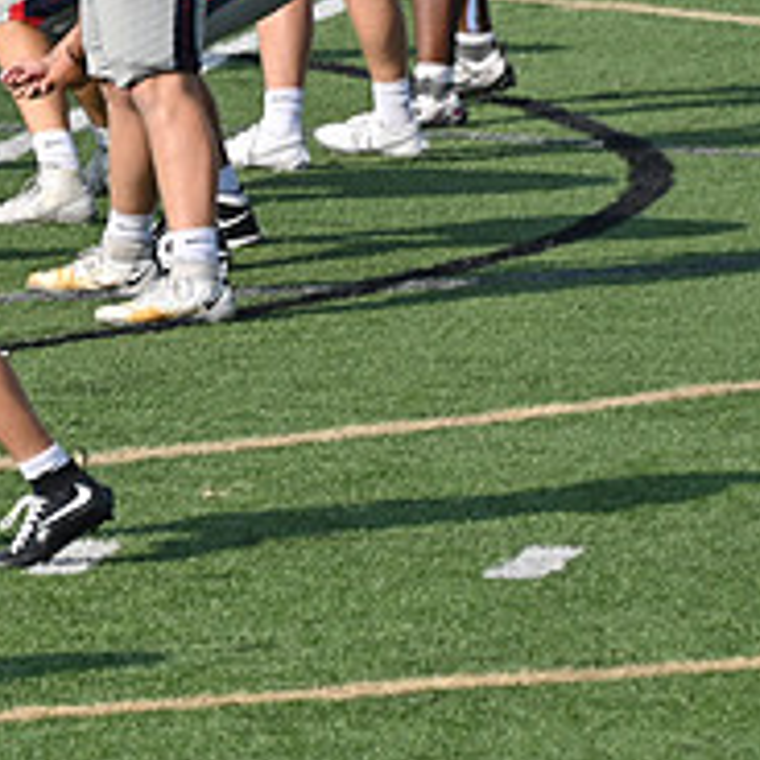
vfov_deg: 2.2
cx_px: -178
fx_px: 19946
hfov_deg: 2.2
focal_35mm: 803
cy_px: -10
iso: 100
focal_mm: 200
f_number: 5.6
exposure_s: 1/800
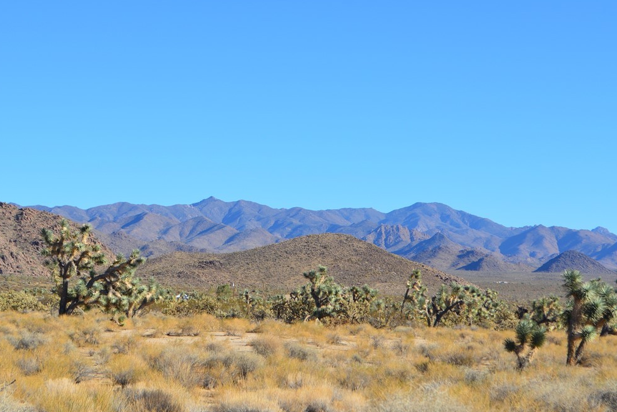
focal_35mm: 91
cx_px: 320
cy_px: 208
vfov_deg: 15.1
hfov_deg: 22.5
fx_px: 1553
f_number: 10
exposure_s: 1/320
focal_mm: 55
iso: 200
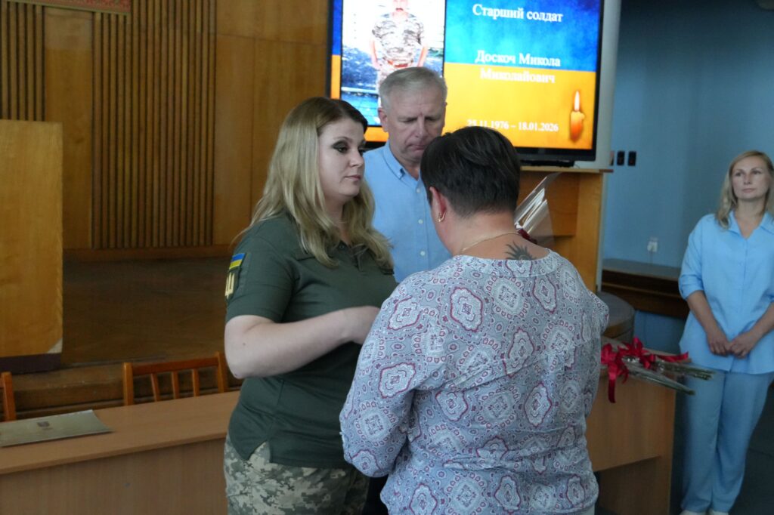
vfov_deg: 29.8
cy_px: 258
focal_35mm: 45
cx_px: 387
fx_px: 967
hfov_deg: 43.6
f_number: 4.5
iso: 5000
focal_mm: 30
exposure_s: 1/160
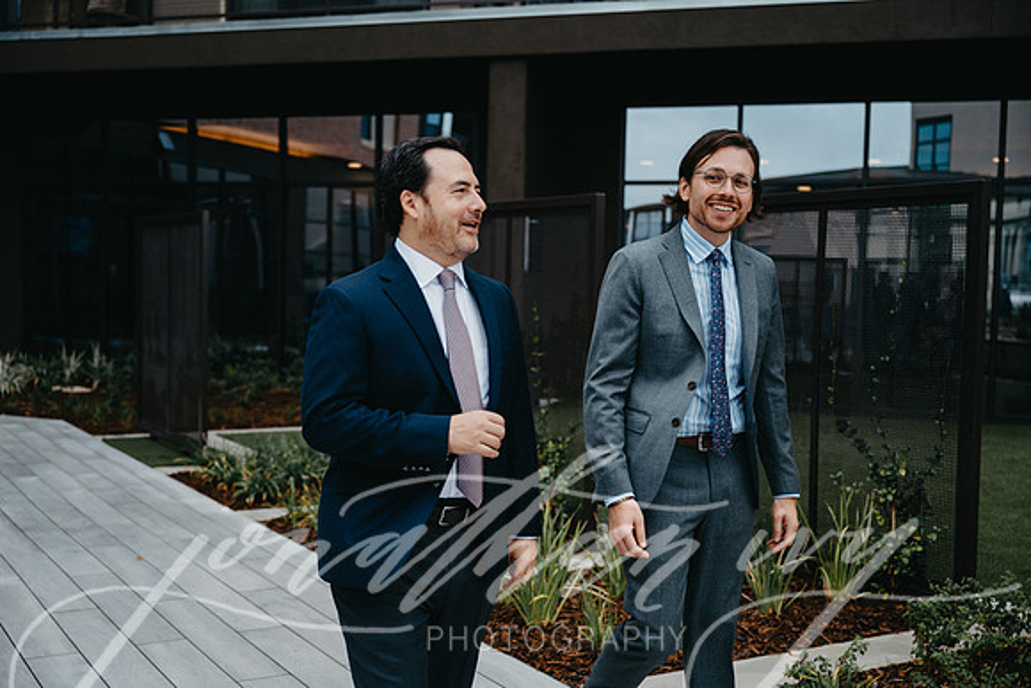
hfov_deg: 45.4
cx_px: 516
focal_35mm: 43
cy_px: 344
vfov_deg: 31.2
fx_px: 1232
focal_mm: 43
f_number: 2.8
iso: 100
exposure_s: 1/400
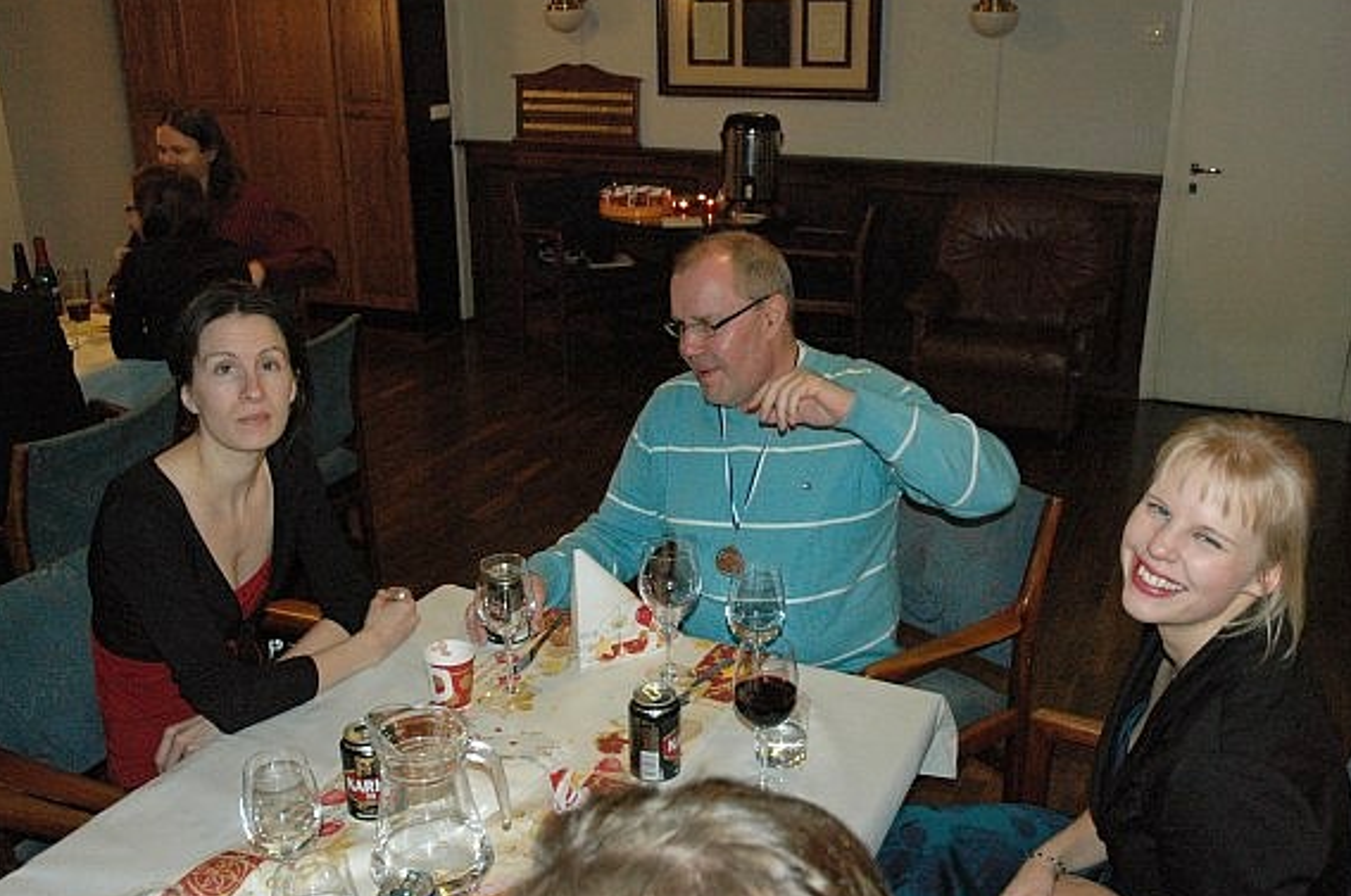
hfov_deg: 54.5
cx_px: 668
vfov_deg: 37.7
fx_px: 1312
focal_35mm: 35
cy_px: 449
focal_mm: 22
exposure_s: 1/60
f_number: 5
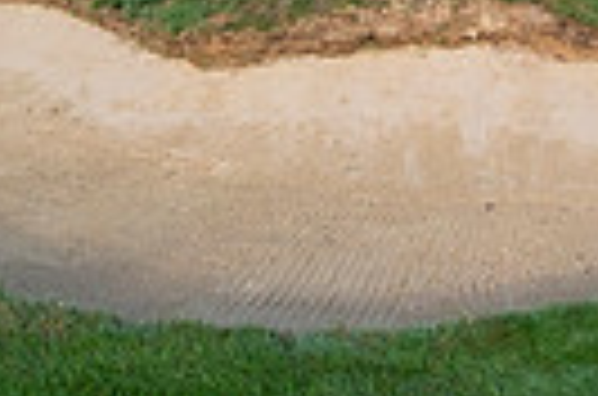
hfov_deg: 28.4
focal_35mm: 70
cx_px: 468
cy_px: -466
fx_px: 1160
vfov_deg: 14.7
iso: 400
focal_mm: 16
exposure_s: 1/500
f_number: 7.1
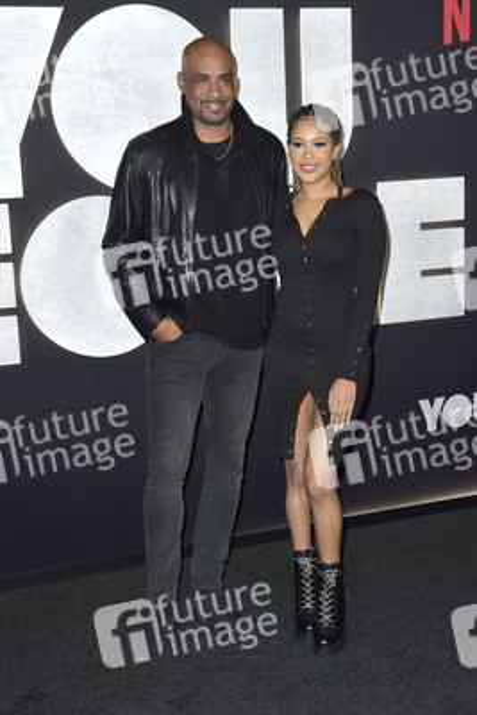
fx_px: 1092
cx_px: 238
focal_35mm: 55
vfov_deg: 36.2
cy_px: 358
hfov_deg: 24.6
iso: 500
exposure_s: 1/250
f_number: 6.3
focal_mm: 55
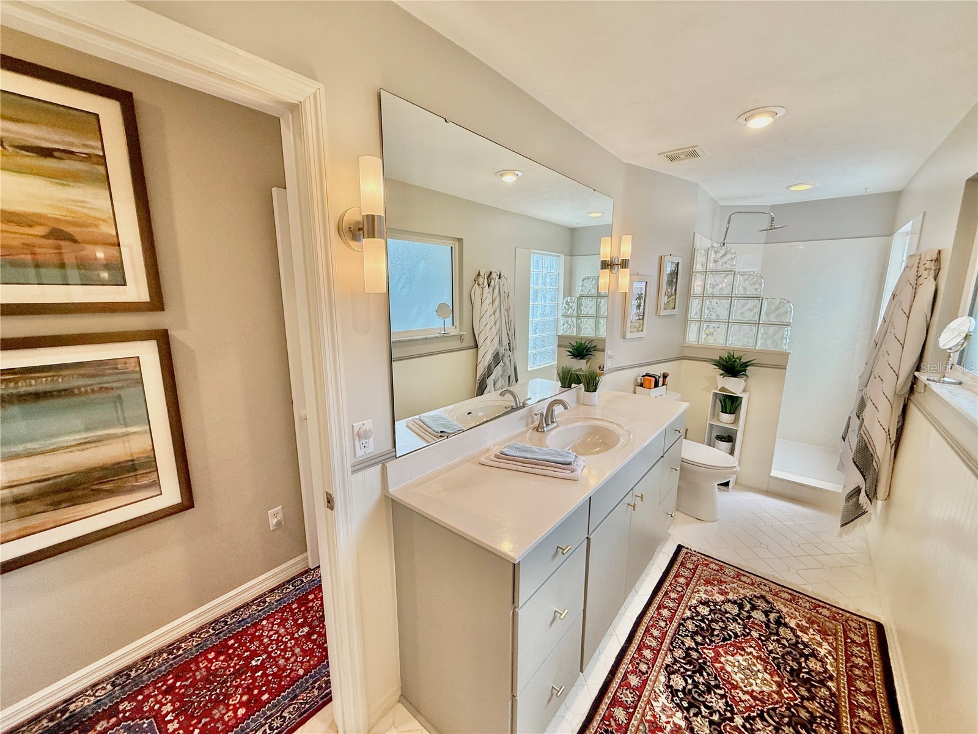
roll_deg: -0.9
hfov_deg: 102.1
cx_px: 489
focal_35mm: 14
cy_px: 367
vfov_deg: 85.7
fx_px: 396
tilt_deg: -10.5
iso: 80
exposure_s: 1/120
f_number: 2.2
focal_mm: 2.22
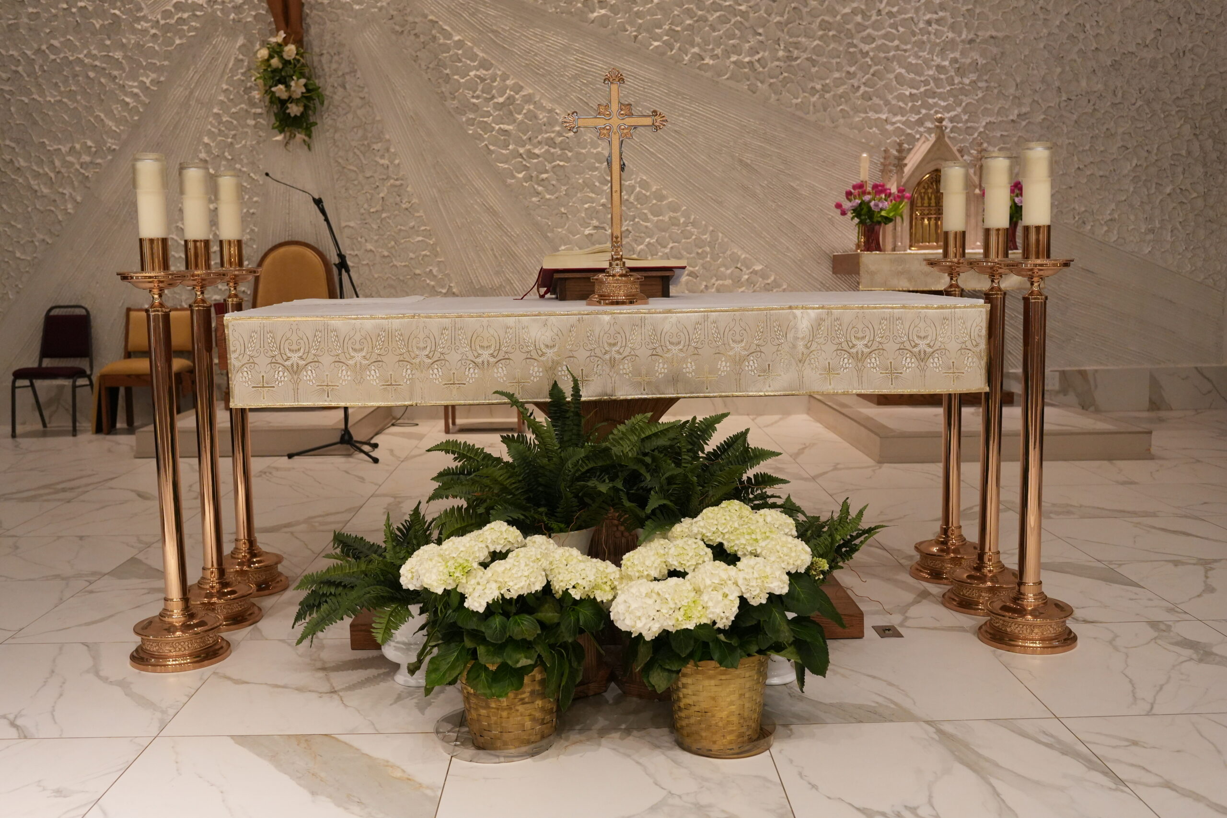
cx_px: 614
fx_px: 1125
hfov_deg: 57.2
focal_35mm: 33
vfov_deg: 40.0
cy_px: 409
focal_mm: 22
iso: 1600
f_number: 2.8
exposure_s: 1/160
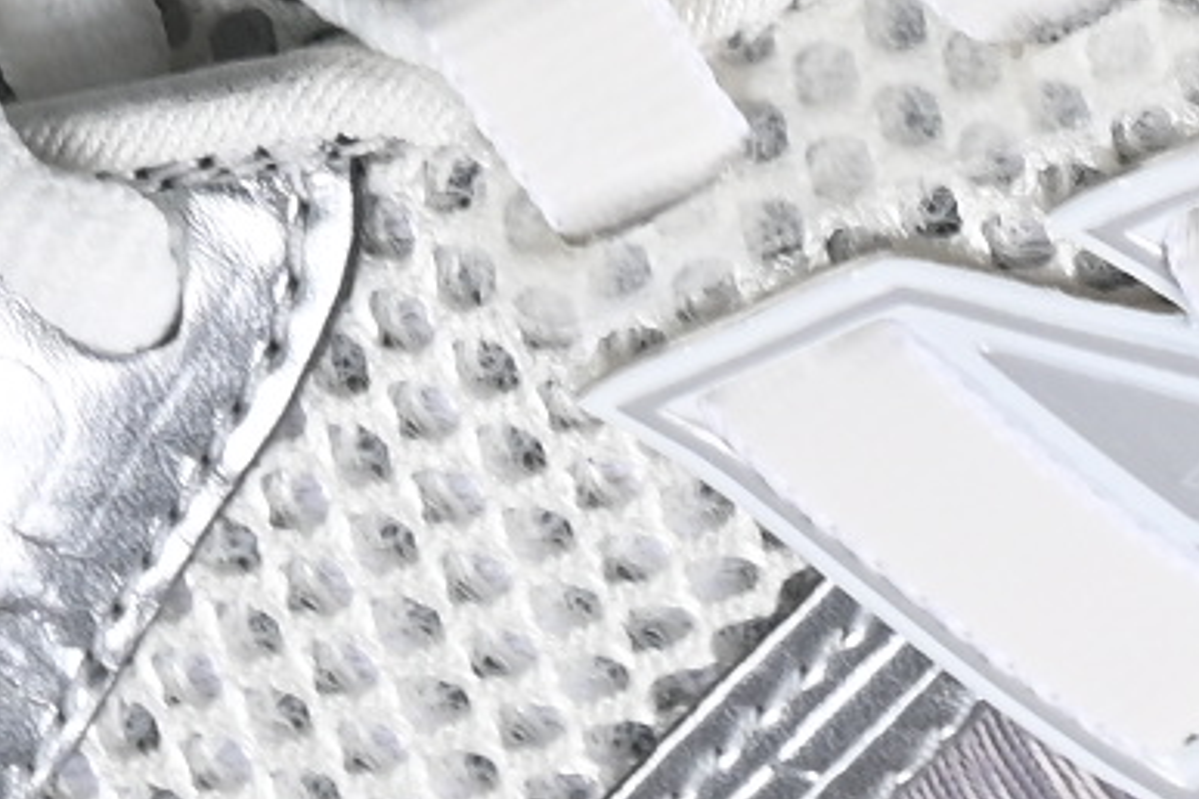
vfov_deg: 2.5
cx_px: 988
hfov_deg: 3.8
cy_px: -1028
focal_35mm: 540
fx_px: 17984
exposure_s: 1/80
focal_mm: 50
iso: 160
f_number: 7.1
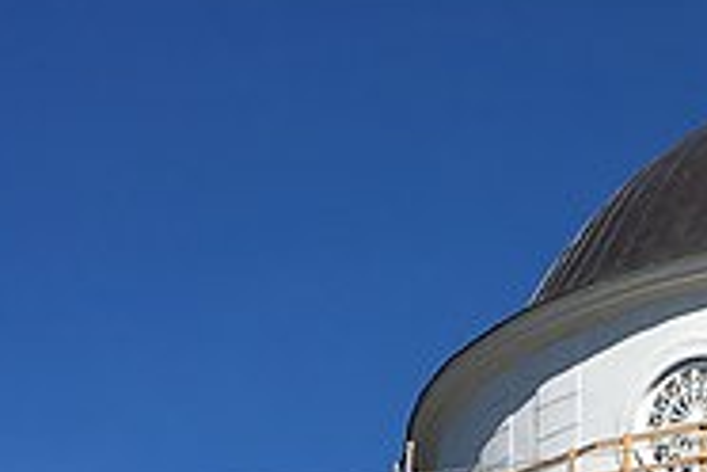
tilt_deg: +15.2
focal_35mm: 146
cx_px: 631
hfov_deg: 13.9
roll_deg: +0.1
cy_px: 744
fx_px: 2867
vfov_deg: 9.1
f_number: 2.2
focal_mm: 4.15
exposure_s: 1/2959
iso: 25
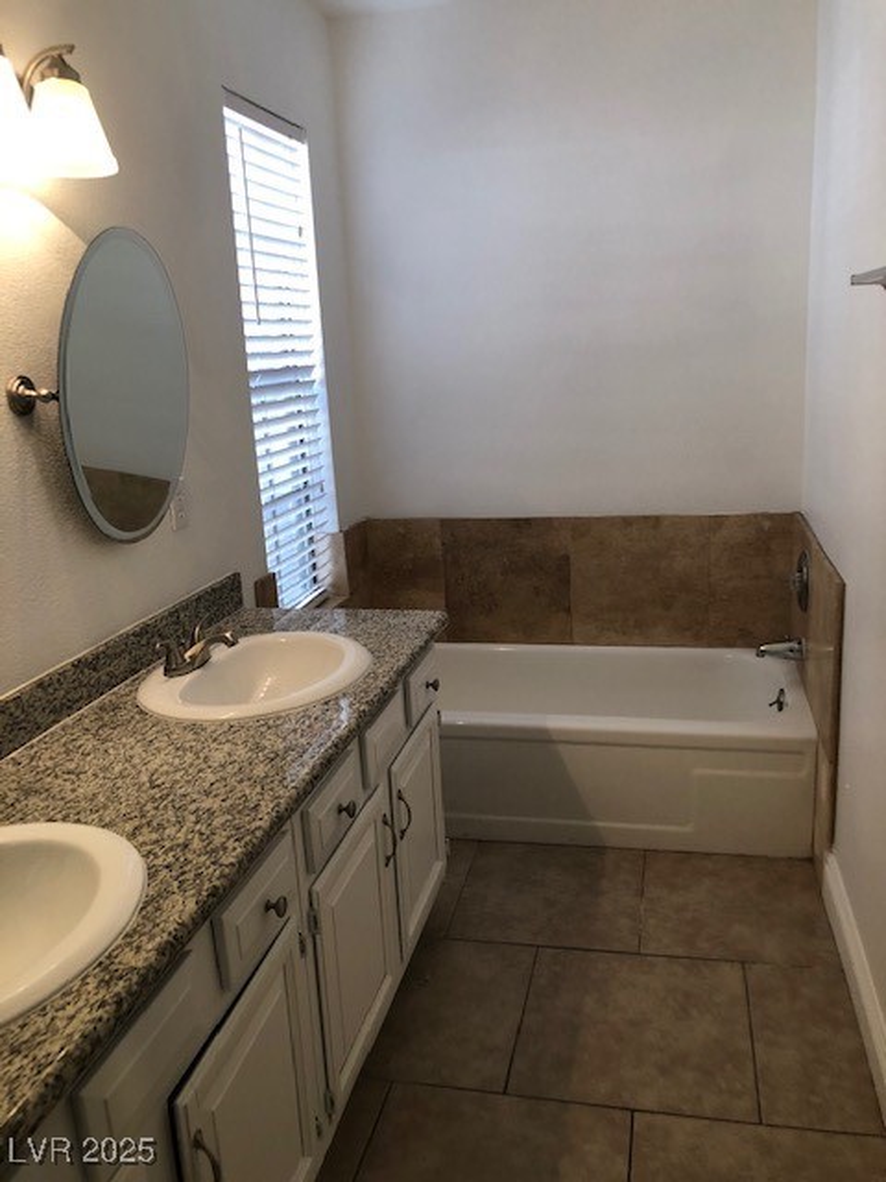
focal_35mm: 28
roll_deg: +3.9
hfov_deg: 49.7
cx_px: 443
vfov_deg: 63.4
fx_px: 956
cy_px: 591
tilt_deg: -12.9
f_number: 1.8
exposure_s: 1/30
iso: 40
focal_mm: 3.99
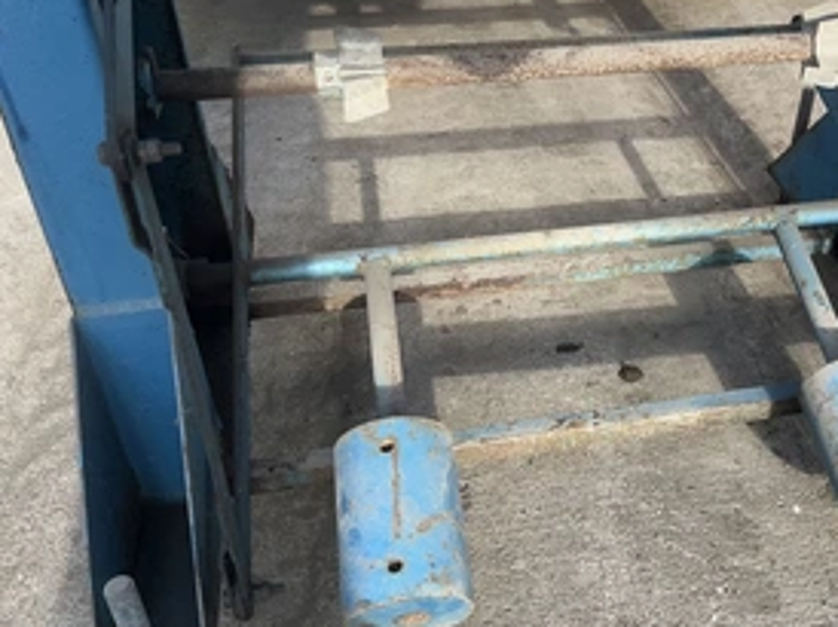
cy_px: 315
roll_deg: +1.5
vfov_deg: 37.7
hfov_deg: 47.9
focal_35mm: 38
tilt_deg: -34.6
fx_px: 919
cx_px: 581
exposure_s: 1/810
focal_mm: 5.1
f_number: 1.6
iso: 32
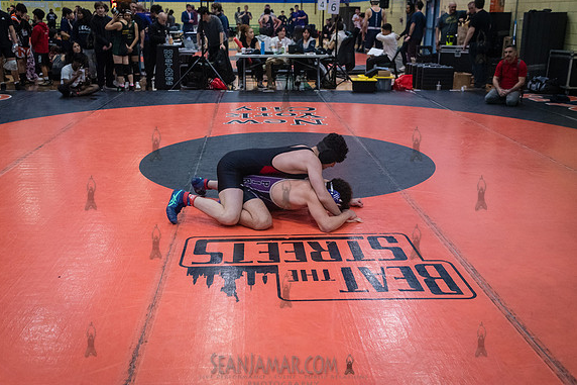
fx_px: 593
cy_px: 193
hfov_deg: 51.9
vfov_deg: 35.9
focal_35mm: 37
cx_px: 279
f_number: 4
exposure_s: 1/400
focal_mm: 35
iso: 8000
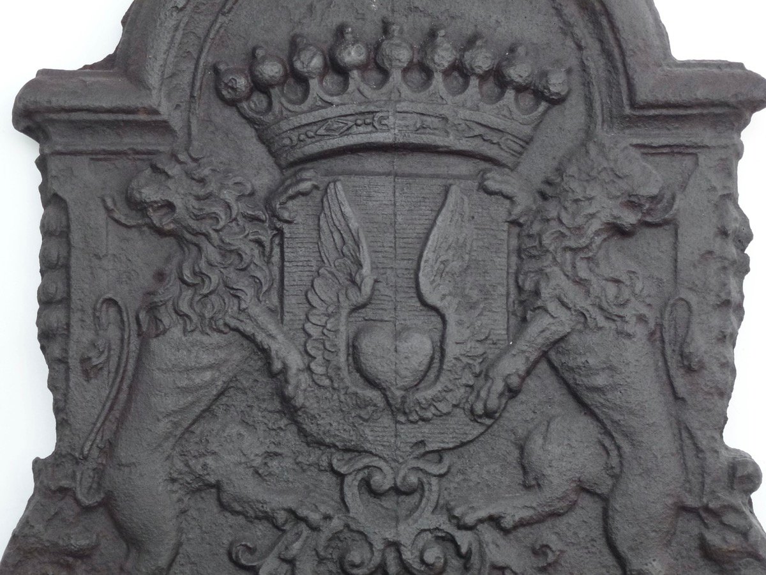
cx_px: 383
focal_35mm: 96
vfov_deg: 15.4
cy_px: 288
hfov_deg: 20.4
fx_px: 2124
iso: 400
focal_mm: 17.3
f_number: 5
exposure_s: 1/50
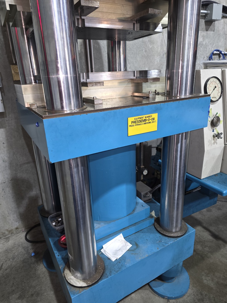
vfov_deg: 73.9
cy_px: 152
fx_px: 201
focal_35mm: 23
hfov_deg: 58.9
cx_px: 114
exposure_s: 1/15
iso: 1600
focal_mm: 6.3
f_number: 1.7
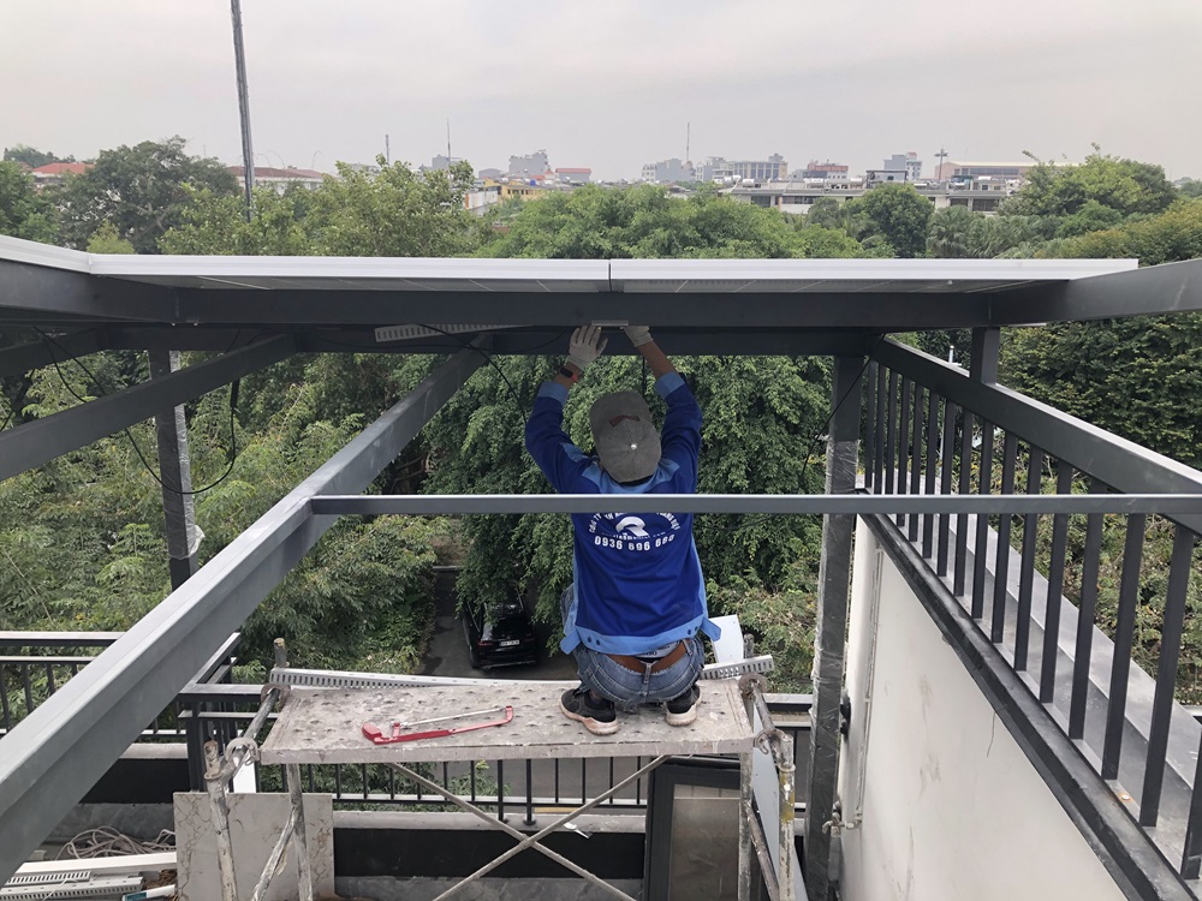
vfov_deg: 49.7
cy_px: 450
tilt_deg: -14.6
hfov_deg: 63.4
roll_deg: -0.2
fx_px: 972
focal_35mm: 28
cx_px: 601
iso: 20
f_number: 1.8
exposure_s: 1/906
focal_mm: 3.99
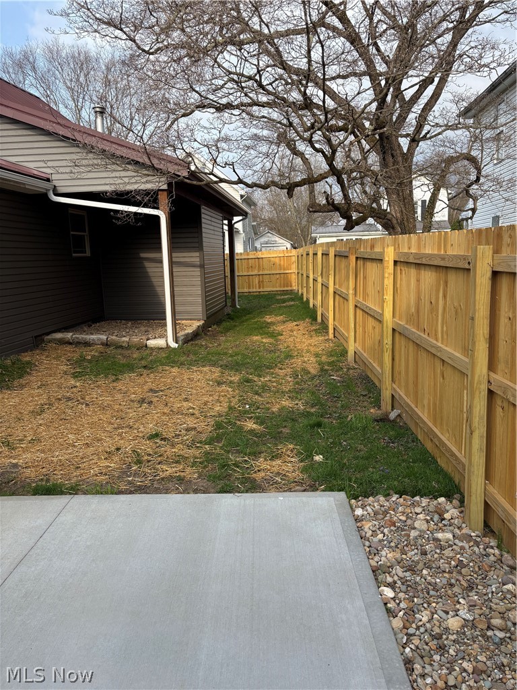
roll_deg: +1.1
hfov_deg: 53.1
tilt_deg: -8.6
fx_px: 518
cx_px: 258
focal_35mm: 26
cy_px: 345
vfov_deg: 67.3
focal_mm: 5.96
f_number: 1.6
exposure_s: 1/1047
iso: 50
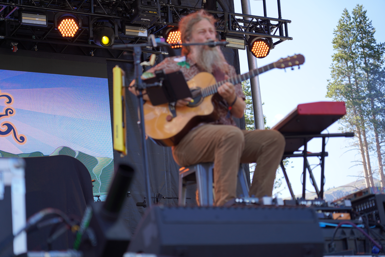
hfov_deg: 24.8
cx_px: 192
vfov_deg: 16.7
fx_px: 877
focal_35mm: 82
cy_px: 128
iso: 100
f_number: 4
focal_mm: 82
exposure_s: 1/200
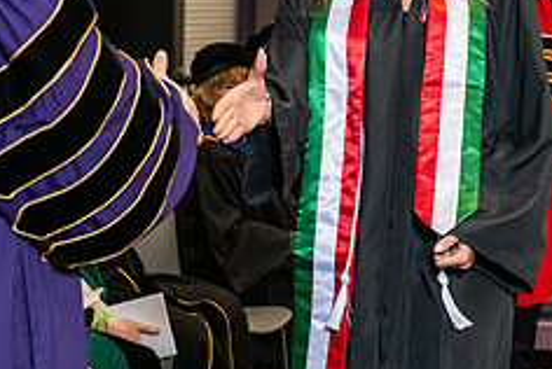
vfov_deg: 7.9
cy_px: -48
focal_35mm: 172
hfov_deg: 11.9
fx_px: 2641
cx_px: 220
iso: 2500
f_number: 5
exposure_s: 1/200
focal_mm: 70
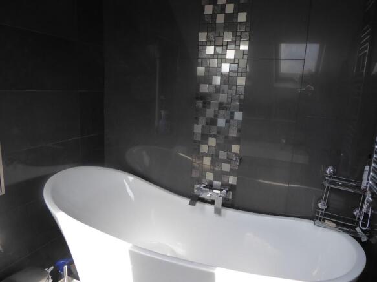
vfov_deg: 54.9
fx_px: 272
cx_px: 188
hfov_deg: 69.4
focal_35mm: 25
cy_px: 141
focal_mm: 4.3
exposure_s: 1/125
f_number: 3.3
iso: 125
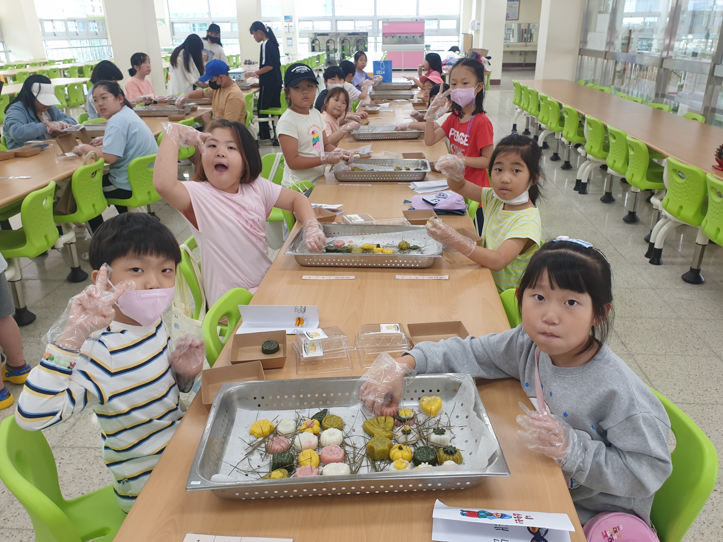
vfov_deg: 53.1
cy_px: 271
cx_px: 362
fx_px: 543
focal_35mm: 26
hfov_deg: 67.3
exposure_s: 1/60
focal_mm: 4.3
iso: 50
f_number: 2.4
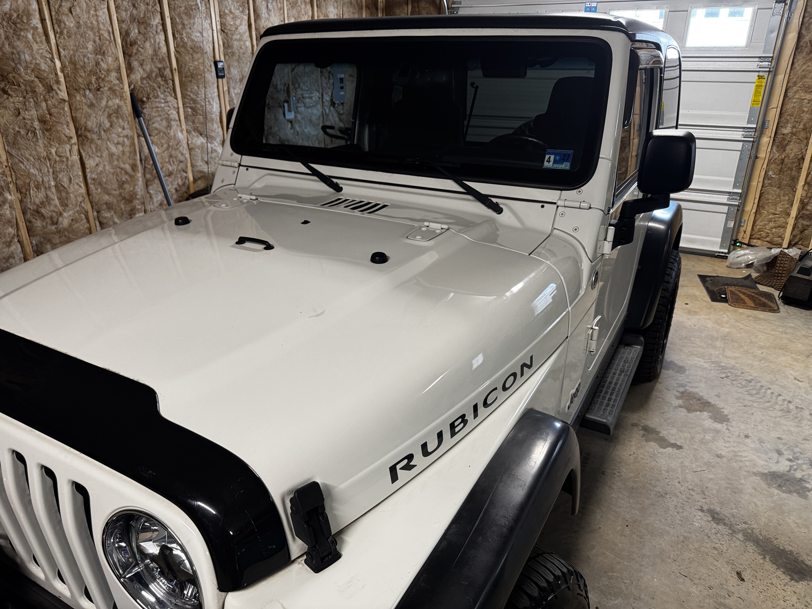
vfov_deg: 56.8
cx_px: 406
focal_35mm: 24
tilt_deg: -23.1
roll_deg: +0.1
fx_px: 563
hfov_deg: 71.6
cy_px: 304
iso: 250
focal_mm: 6.76
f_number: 1.78
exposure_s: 1/60
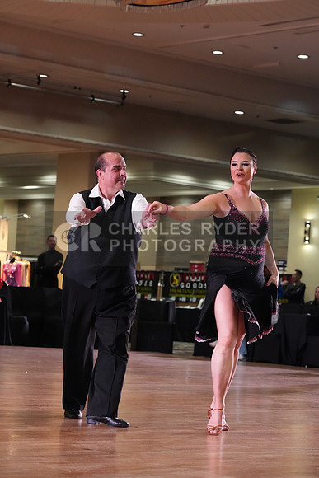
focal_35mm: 105
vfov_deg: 19.5
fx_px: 1395
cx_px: 160
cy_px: 239
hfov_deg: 13.0
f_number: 5.6
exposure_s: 1/320
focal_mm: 105
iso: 5000
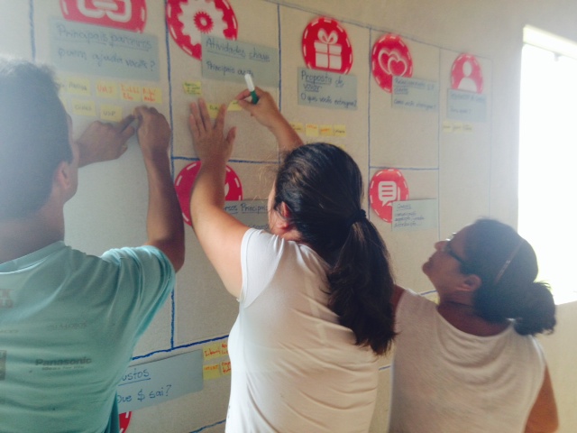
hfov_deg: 55.4
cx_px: 288
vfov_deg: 42.9
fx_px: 550
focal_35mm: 33
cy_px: 216
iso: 50
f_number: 2.4
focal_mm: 4.12
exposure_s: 1/40
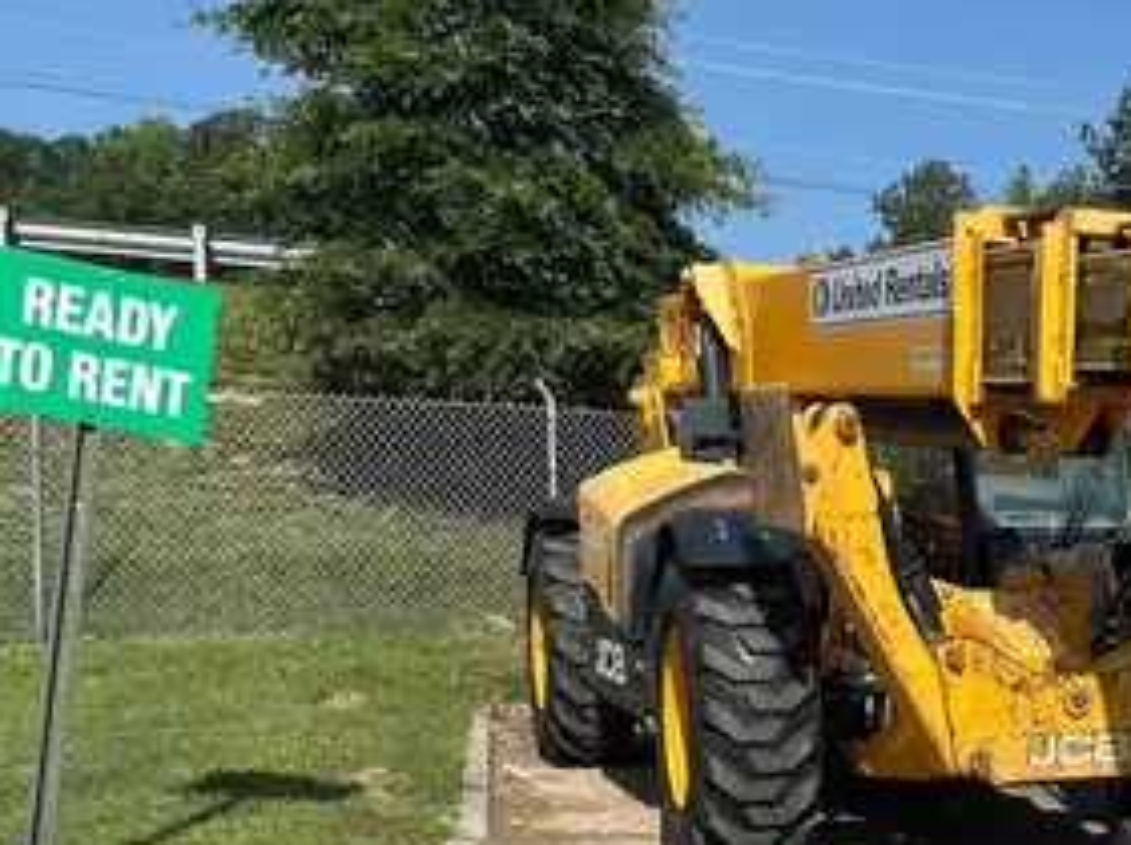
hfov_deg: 34.5
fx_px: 1664
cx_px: 1103
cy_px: 763
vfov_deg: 27.5
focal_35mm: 51
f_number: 1.5
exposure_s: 1/4115
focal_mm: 5.7
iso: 50
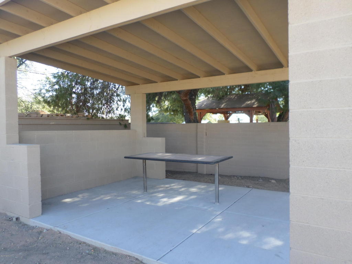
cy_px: 132
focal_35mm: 25
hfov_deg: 69.4
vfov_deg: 54.9
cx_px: 176
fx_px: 254
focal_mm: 4.5
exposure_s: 1/125
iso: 80
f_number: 2.5
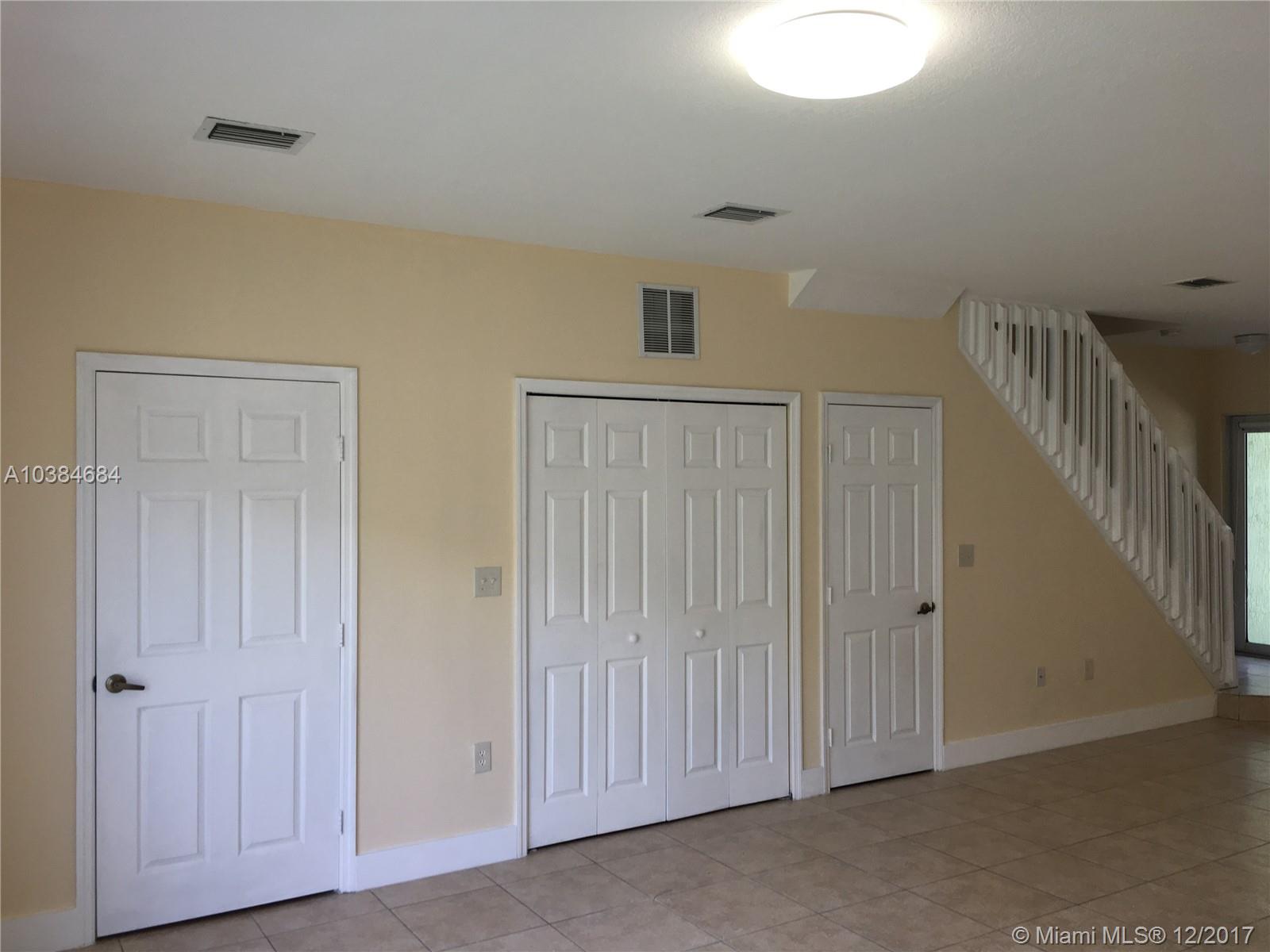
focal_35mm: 29
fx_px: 1064
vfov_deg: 48.2
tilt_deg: +0.0
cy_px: 476
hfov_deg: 61.7
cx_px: 635
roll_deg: +1.6
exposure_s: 1/60
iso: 32
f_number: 2.2
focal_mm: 4.15
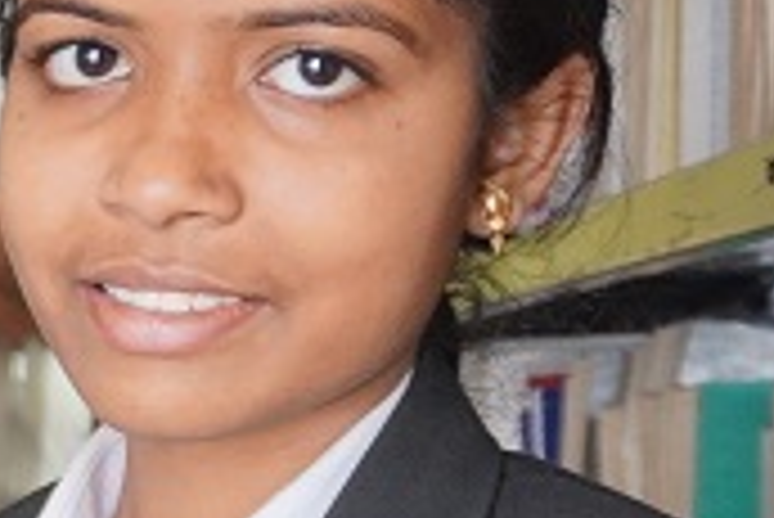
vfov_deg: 8.6
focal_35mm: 157
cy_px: 766
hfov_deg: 11.7
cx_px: -801
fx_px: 3378
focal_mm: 20
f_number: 4
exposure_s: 1/125
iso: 1250
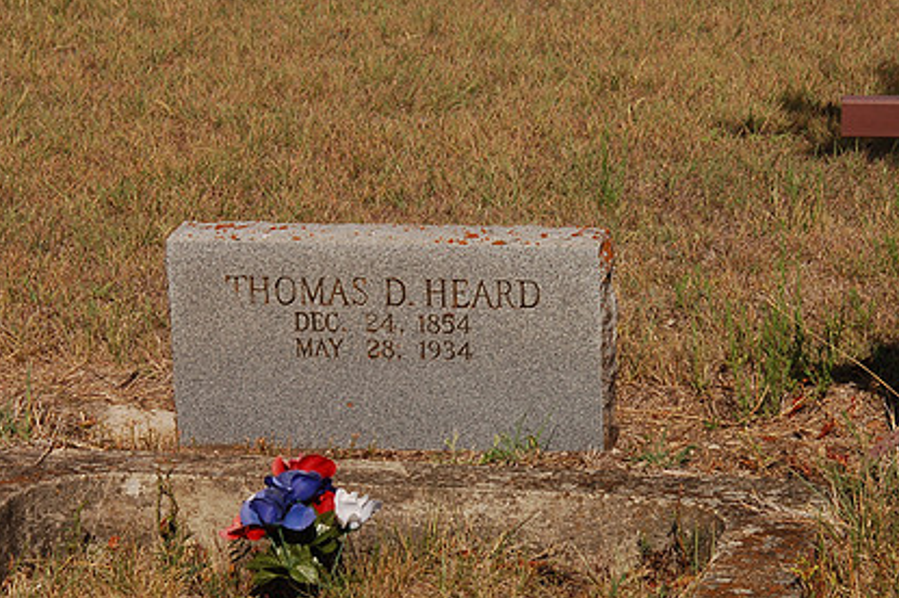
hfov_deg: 12.0
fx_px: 4292
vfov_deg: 8.0
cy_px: 329
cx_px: 477
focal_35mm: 172
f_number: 11
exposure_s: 1/500
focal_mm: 82
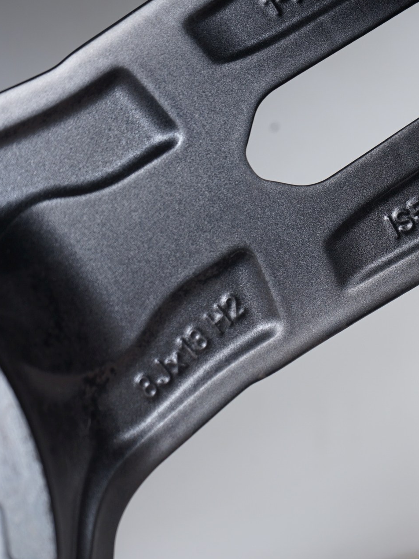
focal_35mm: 93
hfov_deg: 15.8
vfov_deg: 21.1
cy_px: 280
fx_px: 1501
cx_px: 340
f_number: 7.1
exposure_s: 1/125
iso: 250
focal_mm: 64
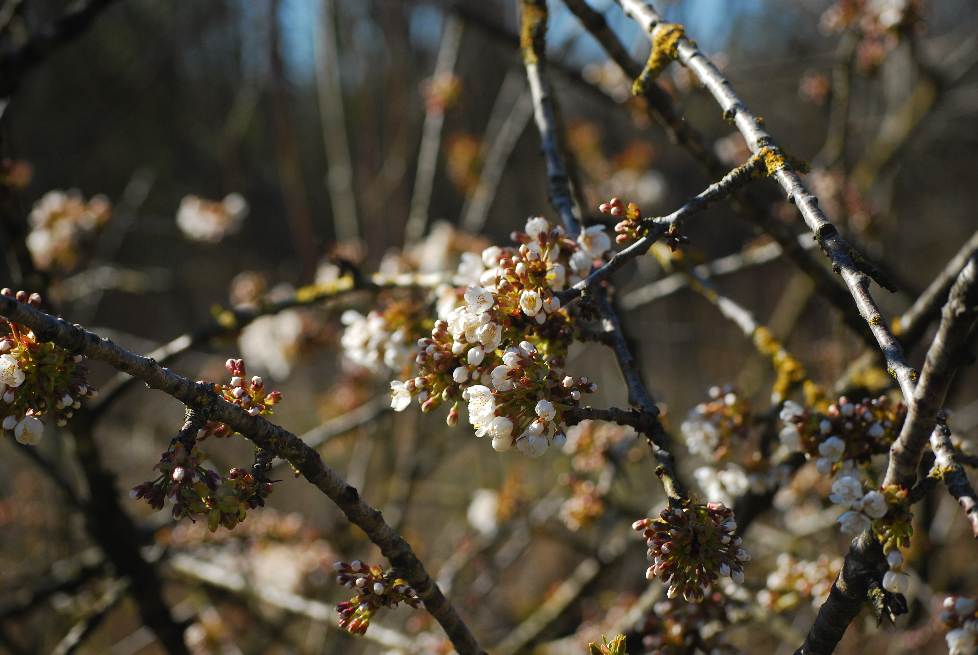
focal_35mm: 98
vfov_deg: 14.1
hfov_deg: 20.9
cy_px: 328
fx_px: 2652
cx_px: 489
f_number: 7.1
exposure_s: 1/800
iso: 200
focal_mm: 65
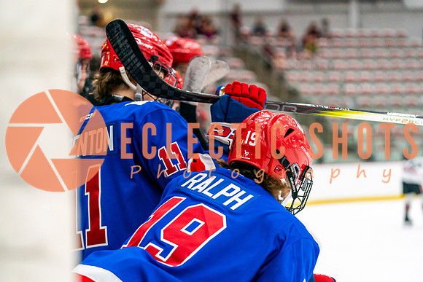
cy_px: 141
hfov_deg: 26.0
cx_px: 212
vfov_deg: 17.5
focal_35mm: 78
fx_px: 915
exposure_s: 1/1250
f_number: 2.8
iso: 3200
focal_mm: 77
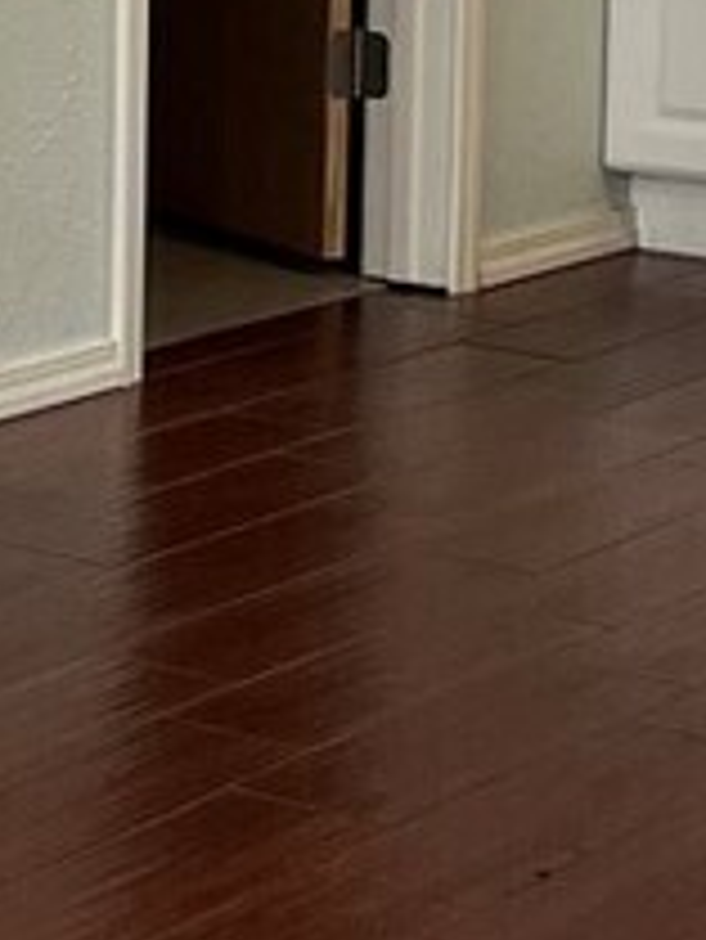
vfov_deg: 10.6
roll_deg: -0.9
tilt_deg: -1.7
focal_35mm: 179
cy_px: -495
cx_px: -818
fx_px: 4863
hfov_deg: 7.9
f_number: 1.6
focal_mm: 5.1
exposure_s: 1/60
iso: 80
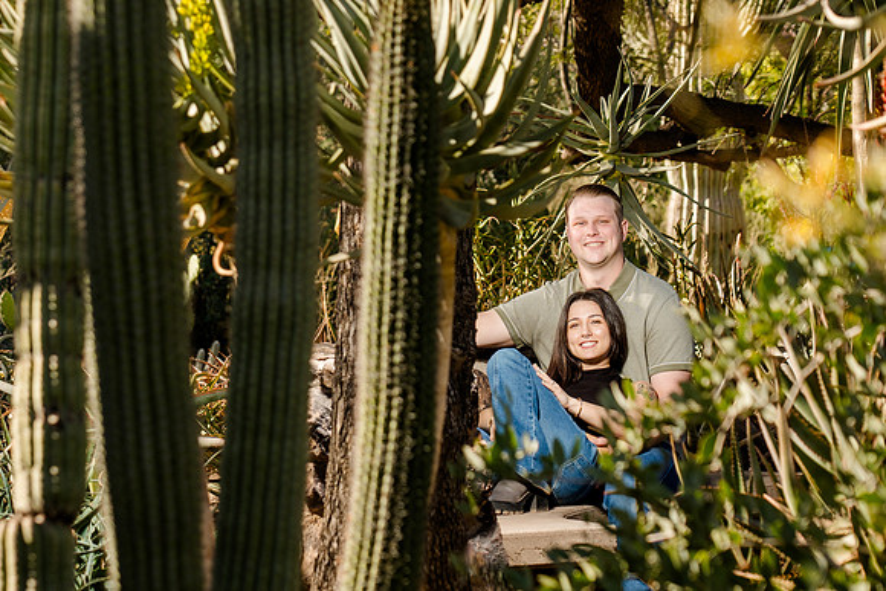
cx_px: 342
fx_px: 4656
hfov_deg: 10.9
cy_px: 240
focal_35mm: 189
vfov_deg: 7.3
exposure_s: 1/200
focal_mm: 105
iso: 64
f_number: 5.6
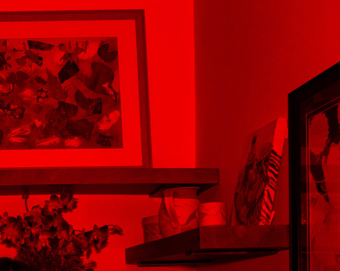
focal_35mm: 78
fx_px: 783
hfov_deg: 22.7
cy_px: 299
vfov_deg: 18.8
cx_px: -61
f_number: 4.5
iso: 800
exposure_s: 1/20
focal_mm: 18
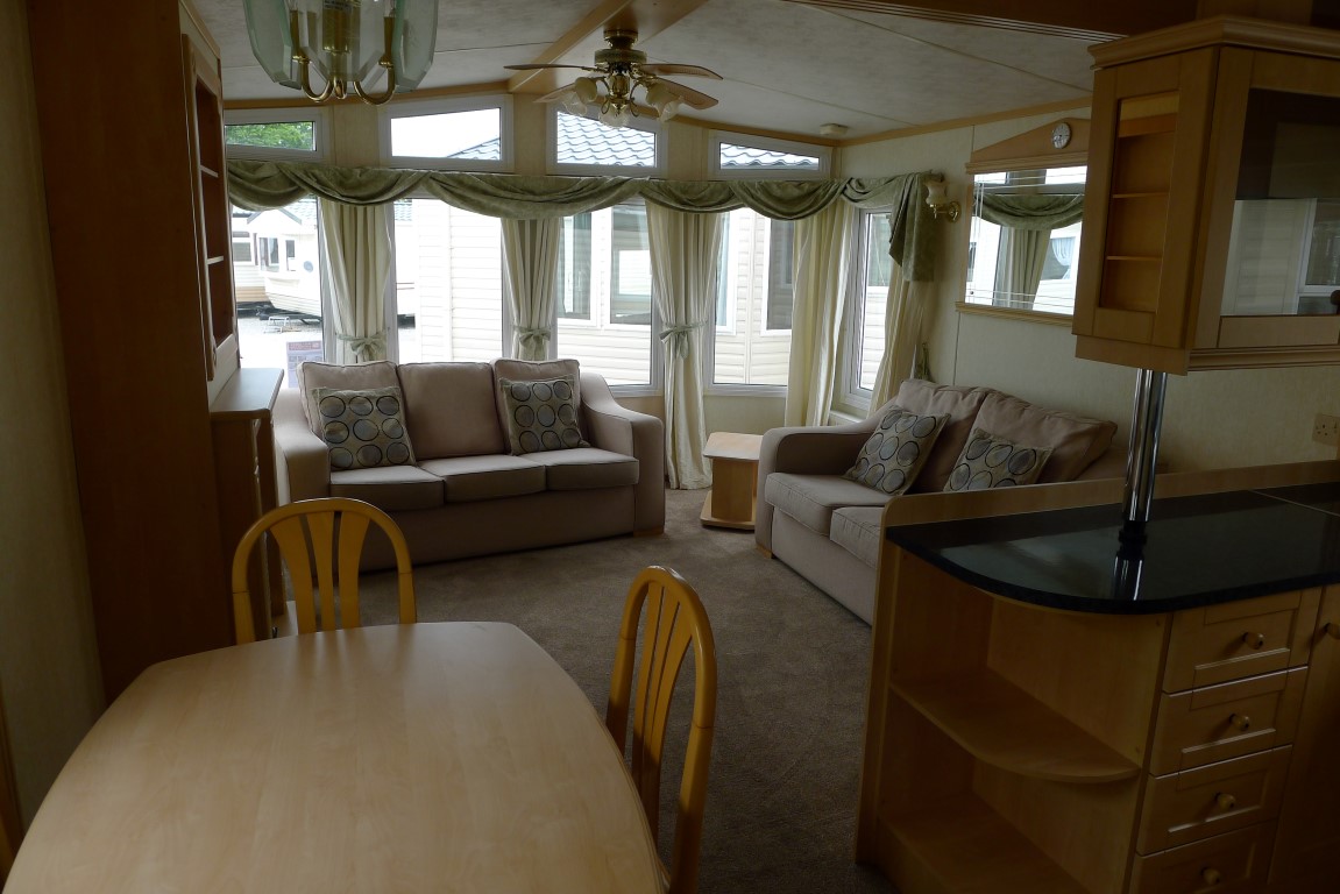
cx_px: 670
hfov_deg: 73.7
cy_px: 447
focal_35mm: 24
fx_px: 894
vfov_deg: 53.2
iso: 80
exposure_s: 1/125
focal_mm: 5.1
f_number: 2.8
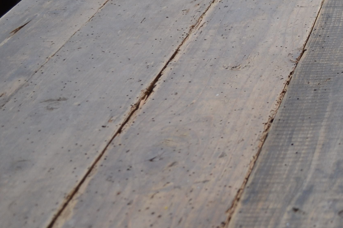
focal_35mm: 82
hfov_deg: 22.7
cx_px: 418
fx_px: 781
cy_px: 119
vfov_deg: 16.7
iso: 400
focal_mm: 20
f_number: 3.8
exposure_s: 1/50
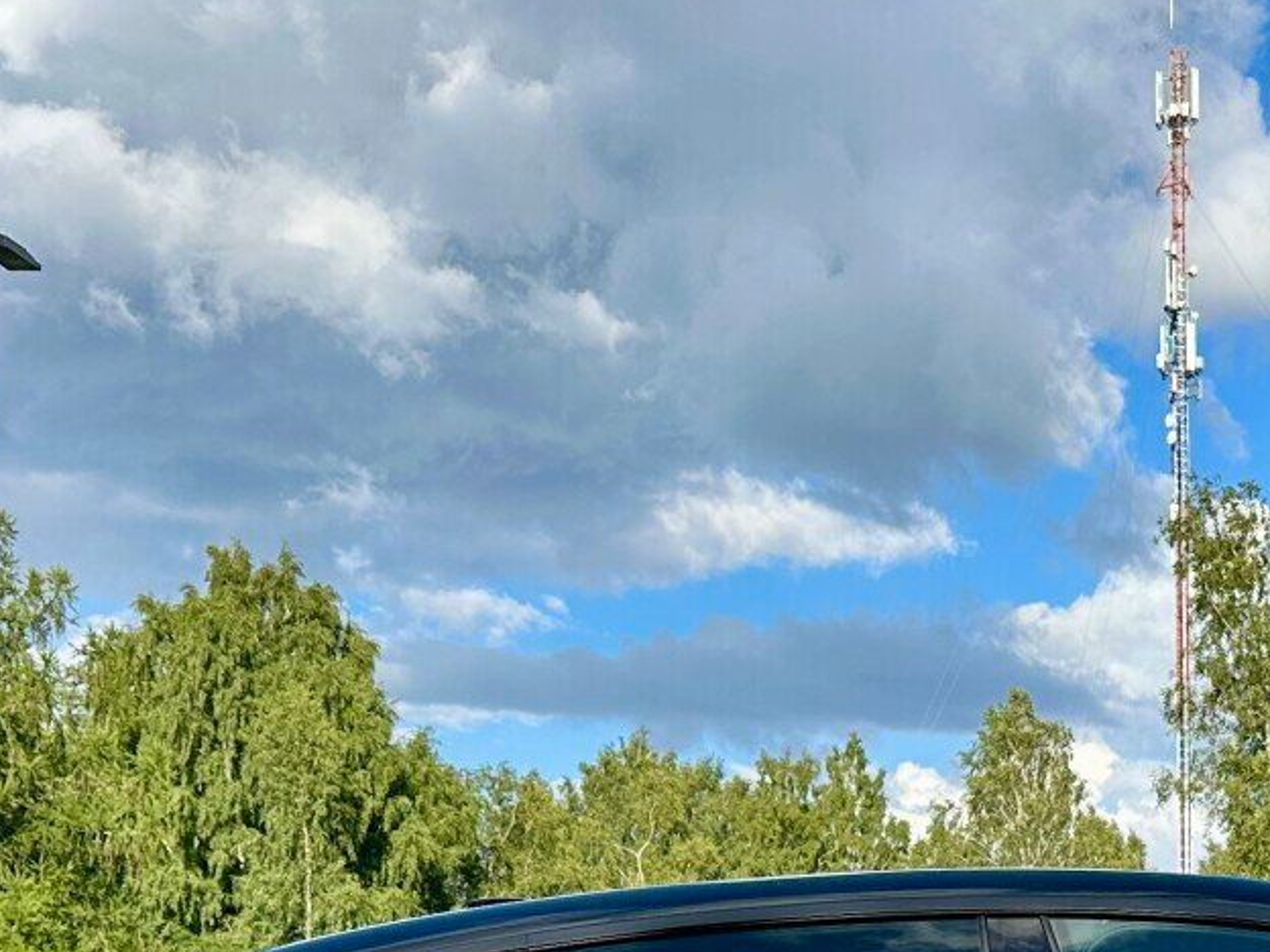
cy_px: 1138
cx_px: 1252
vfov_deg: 18.6
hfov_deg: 24.8
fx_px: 2752
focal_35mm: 75
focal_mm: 6.86
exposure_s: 1/3058
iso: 80
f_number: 1.78
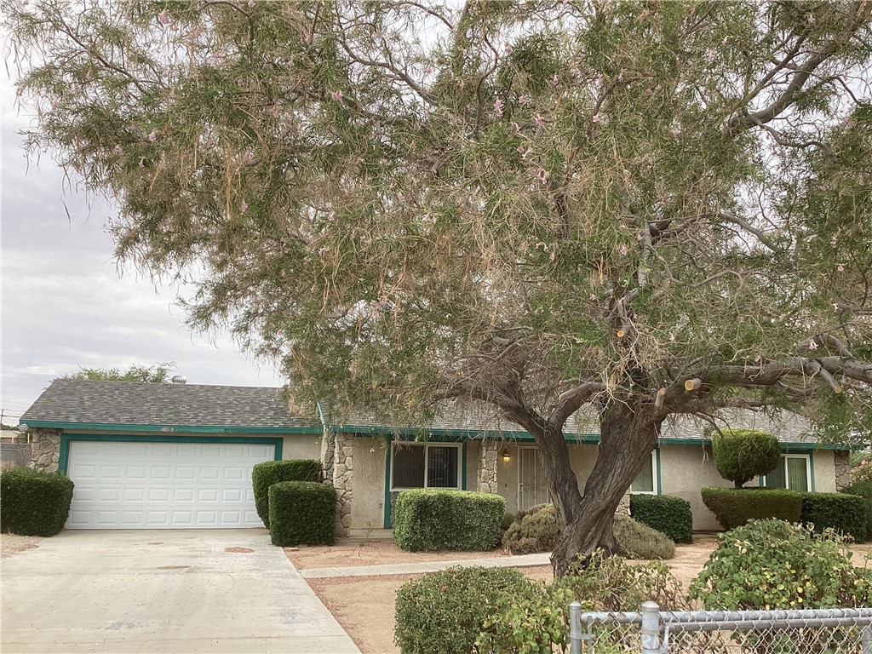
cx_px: 436
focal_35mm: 31
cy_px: 327
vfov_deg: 45.4
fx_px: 781
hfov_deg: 58.4
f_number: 2.4
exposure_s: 1/275
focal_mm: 3.3
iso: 25
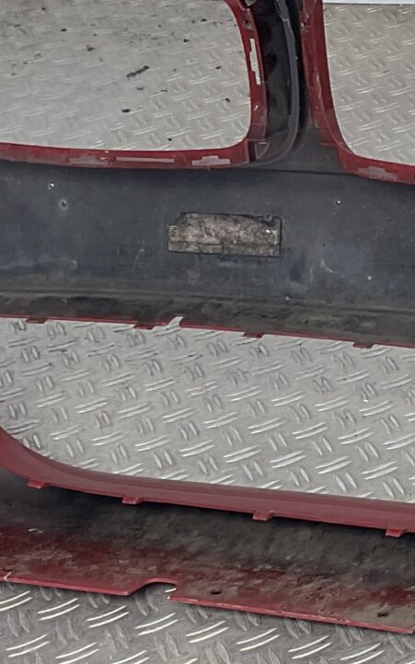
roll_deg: +5.6
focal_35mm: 109
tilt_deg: -35.1
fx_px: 1973
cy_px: 377
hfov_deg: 11.3
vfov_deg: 19.1
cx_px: 707
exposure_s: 1/234
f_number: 1.8
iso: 16
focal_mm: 3
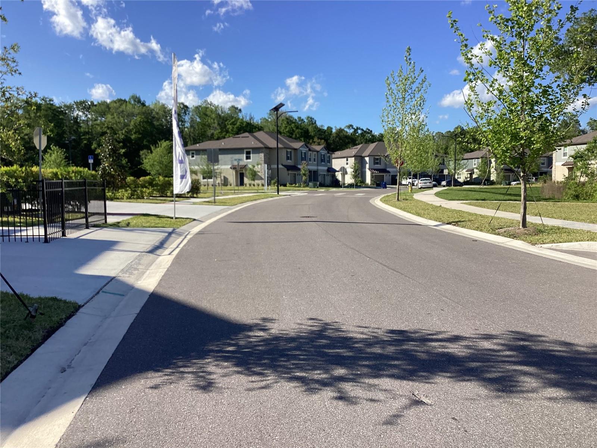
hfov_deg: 58.4
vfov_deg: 45.4
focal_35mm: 31
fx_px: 535
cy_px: 224
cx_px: 298
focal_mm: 3.3
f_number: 2.4
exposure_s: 1/1131
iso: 25
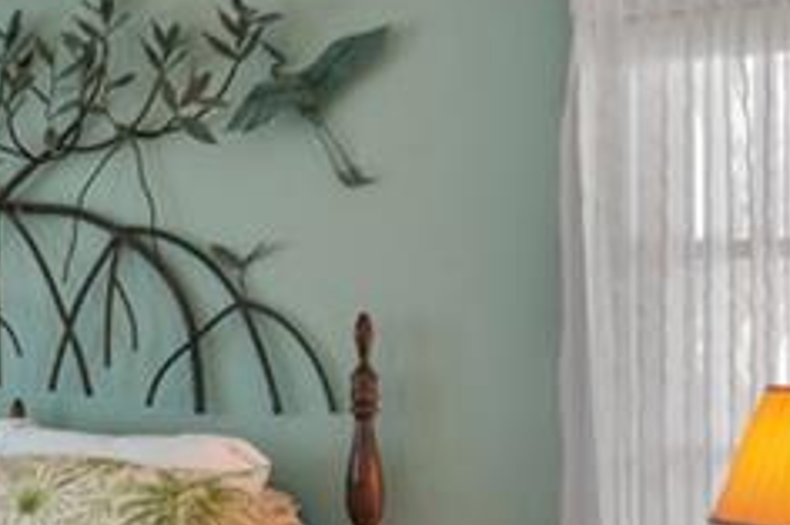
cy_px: 503
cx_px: -422
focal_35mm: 65
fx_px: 1425
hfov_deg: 23.9
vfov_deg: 20.3
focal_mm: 10
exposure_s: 1/1.67
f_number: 8
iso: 200
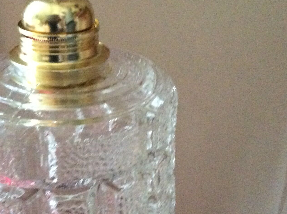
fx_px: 546
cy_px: 129
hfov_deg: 29.2
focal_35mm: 66
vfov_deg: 22.2
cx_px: 98
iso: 500
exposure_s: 1/17
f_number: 2.4
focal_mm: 3.3
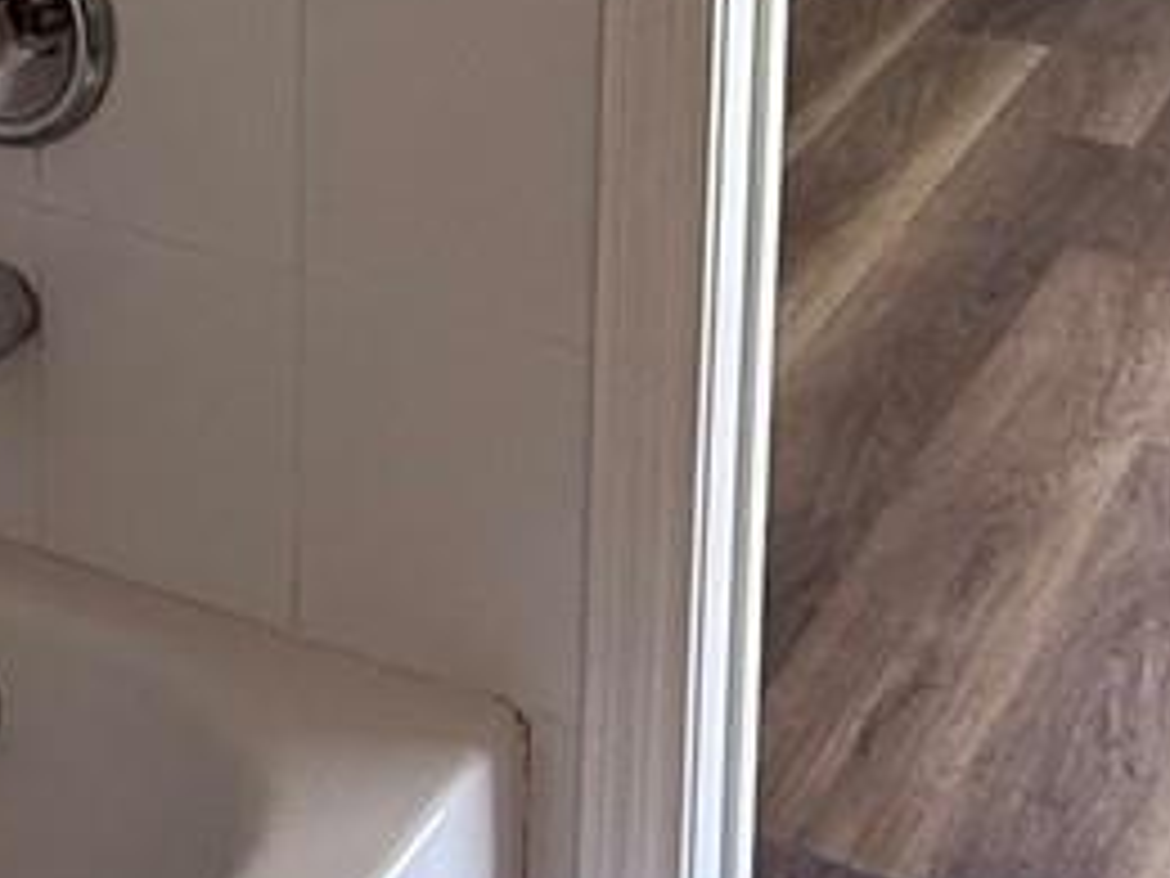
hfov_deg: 22.3
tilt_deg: -11.4
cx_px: 162
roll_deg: -0.8
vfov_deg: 15.7
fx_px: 2907
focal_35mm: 86
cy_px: -464
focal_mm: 2.22
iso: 160
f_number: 2.2
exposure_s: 1/120
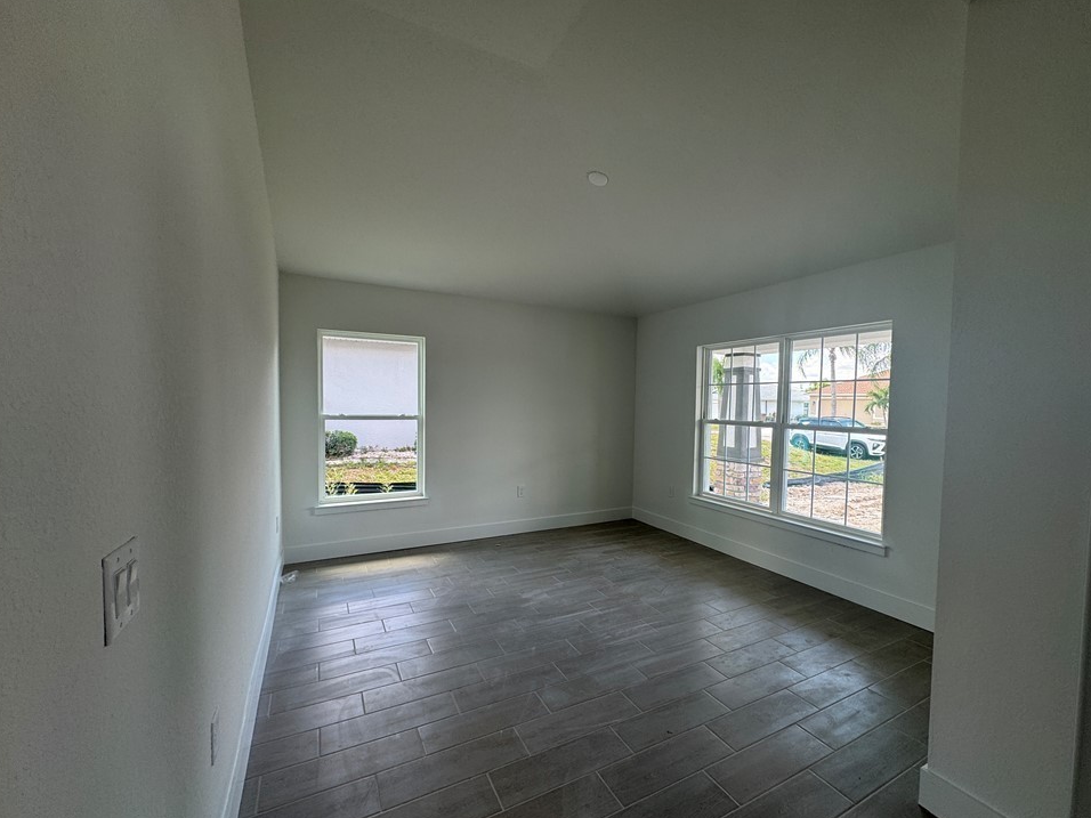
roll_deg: -1.1
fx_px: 473
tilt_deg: -3.2
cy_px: 422
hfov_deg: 98.1
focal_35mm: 15
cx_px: 568
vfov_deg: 81.7
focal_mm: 2.22
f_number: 2.2
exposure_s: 1/103
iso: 40
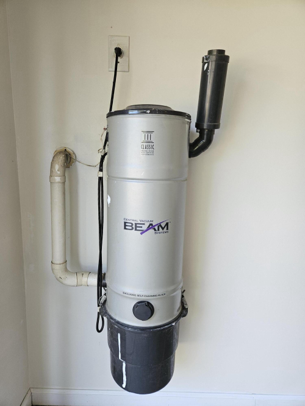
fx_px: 270
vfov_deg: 73.9
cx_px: 152
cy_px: 203
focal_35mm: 23
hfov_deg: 58.9
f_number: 1.8
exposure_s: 1/120
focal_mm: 5.4
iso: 100
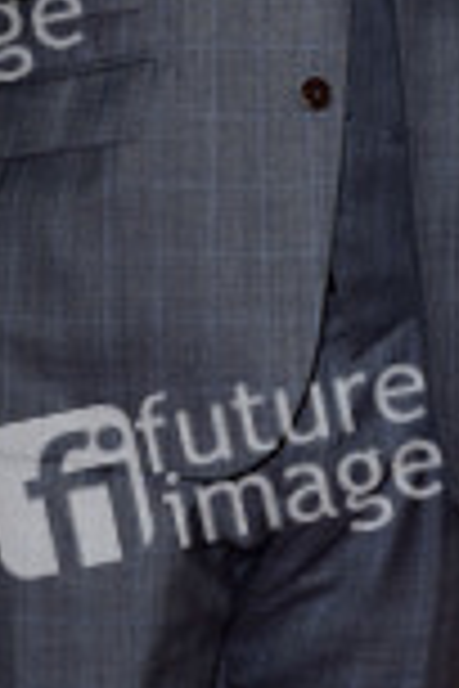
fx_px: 6005
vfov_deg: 6.5
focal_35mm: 314
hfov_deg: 4.4
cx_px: 342
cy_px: -202
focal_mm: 120
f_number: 6.3
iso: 800
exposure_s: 1/250
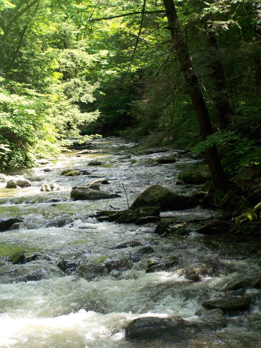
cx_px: 130
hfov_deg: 15.7
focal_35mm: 94
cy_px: 174
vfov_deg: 20.9
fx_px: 945
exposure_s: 1/800
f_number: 3.2
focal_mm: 15.6
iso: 400
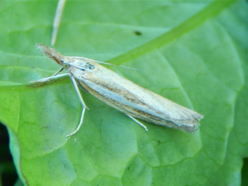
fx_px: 1483
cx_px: 124
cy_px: 93
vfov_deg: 7.2
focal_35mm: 207
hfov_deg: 9.6
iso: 125
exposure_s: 1/30
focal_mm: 37.1
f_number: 5.4
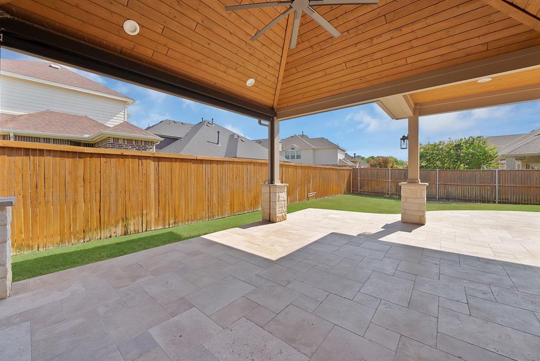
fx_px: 195
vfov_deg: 85.4
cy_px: 172
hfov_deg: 108.2
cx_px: 254
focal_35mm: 13
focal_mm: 12
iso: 640
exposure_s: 1/125
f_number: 9
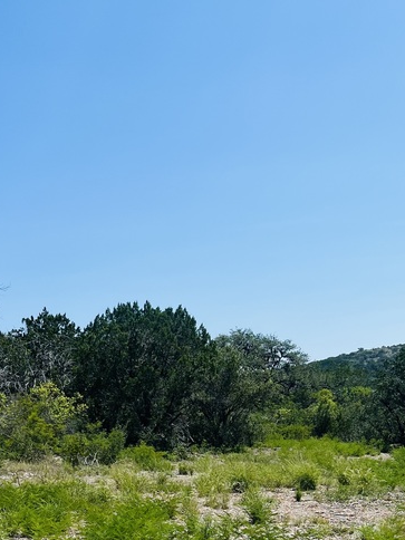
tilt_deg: -2.0
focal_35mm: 58
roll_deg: +4.5
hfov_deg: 25.0
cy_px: 486
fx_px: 905
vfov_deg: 31.7
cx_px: 116
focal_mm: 5.7
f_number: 1.5
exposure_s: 1/5587
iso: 50
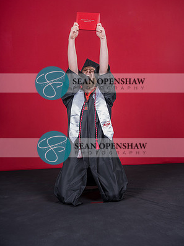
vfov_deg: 36.8
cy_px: 111
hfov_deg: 28.0
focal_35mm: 52
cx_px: 92
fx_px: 369
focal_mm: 47.6
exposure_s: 1/160
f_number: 4.5
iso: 125
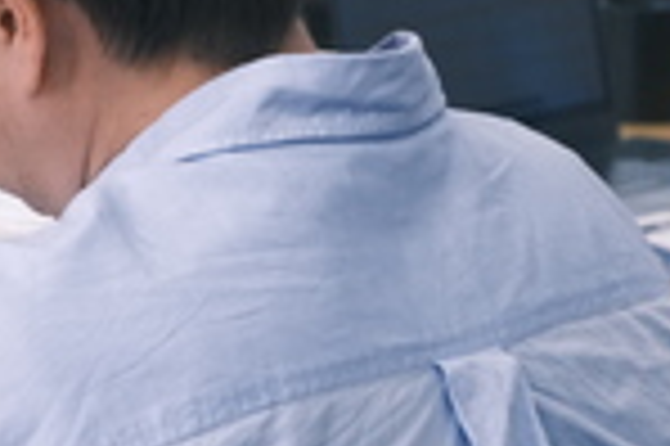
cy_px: 273
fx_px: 5596
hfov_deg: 6.8
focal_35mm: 301
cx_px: -117
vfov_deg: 4.6
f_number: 5.3
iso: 2000
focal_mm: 74.4
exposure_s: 1/100
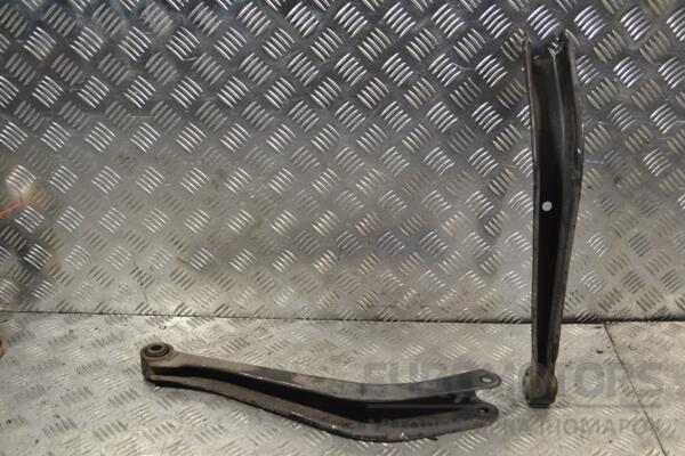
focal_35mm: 39
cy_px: 228
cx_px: 342
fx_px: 742
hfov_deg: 49.6
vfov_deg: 34.2
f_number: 5
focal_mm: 26
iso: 400
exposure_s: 1/100
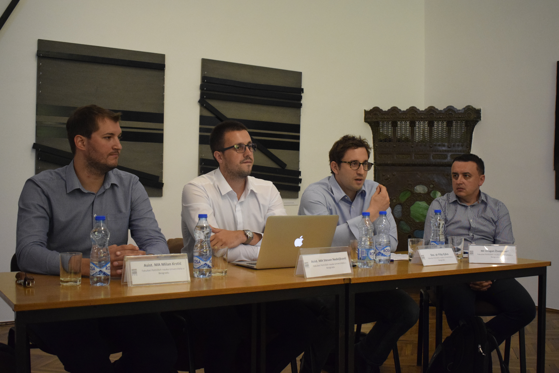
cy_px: 186
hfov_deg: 46.4
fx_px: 652
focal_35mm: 42
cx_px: 280
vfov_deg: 31.9
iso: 3200
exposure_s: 1/200
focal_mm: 28
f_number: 4.2
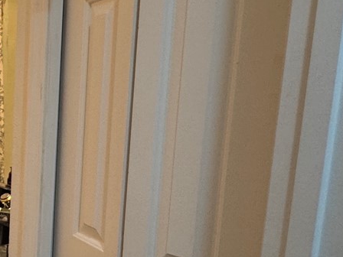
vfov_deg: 28.9
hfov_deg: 29.6
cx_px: -116
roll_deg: +0.0
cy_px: 173
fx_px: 495
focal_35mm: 50
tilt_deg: -10.2
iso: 200
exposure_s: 1/60
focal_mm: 2.22
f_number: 2.2
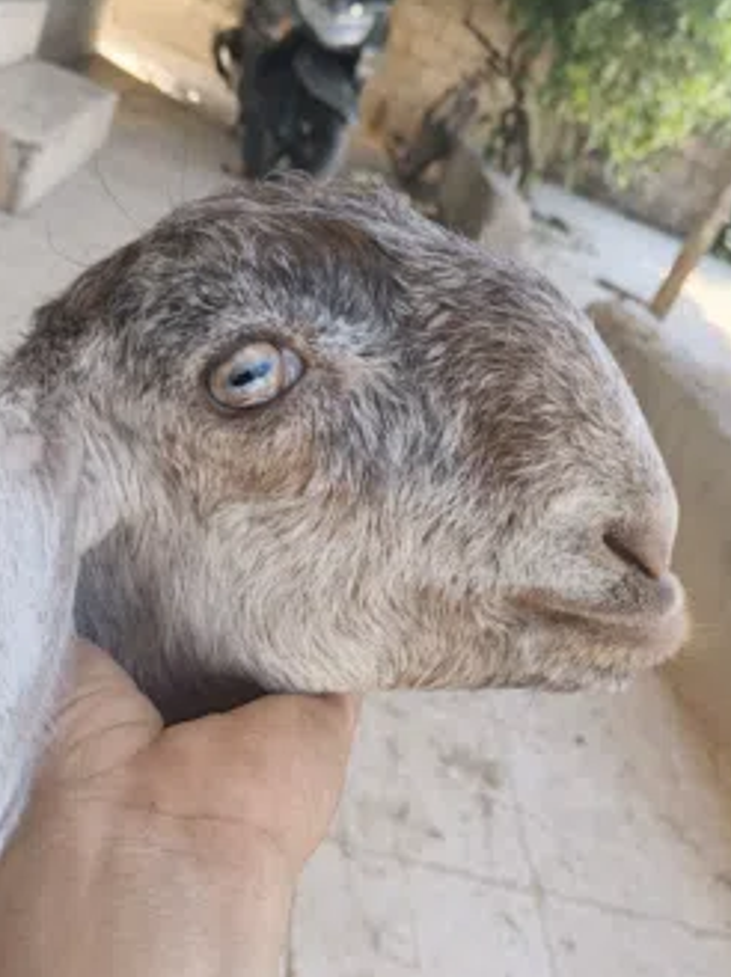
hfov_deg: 49.6
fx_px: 790
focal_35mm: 28
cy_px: 552
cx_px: 392
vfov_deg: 63.3
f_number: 1.6
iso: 93
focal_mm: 4.09
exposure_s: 1/100
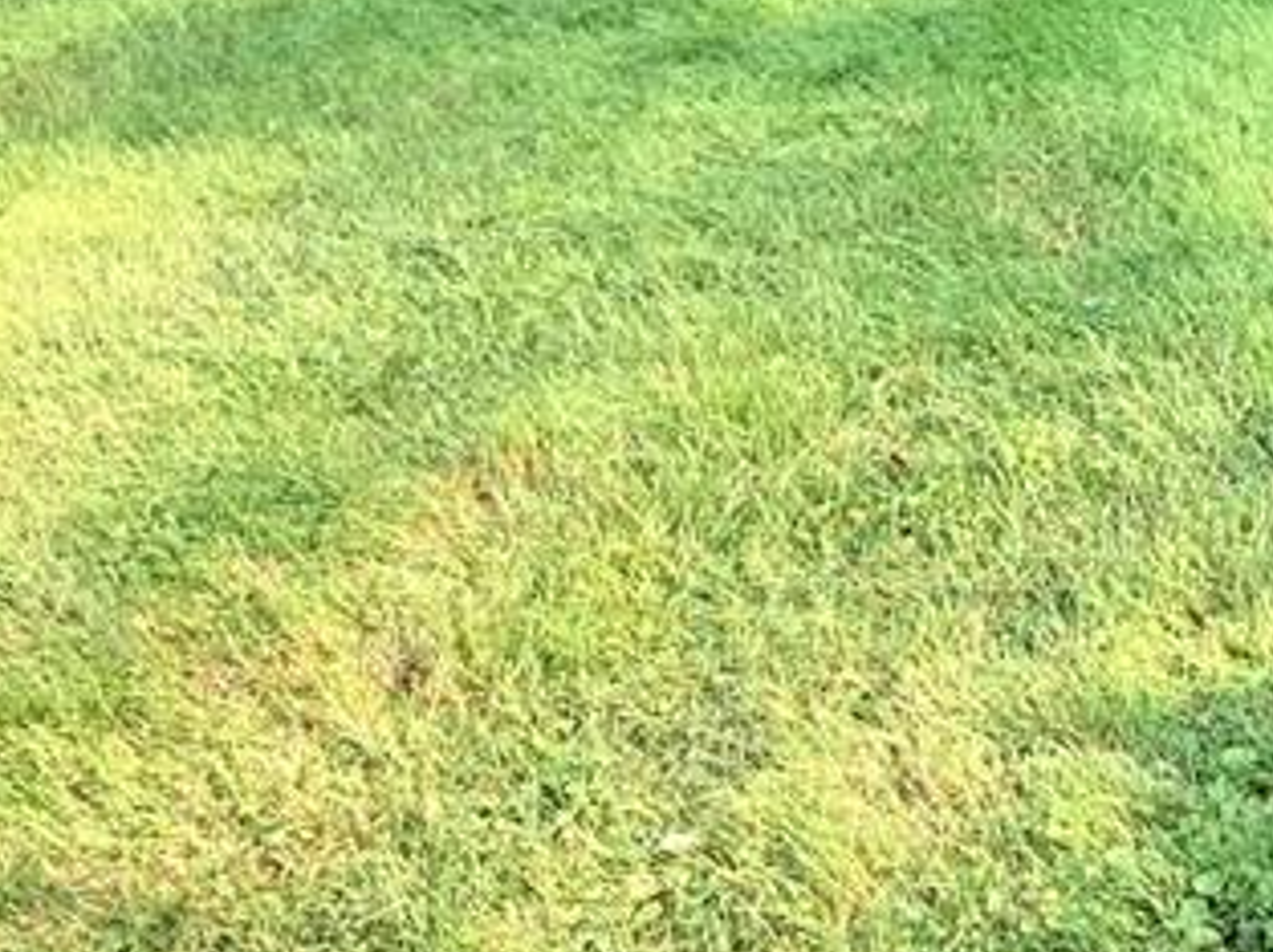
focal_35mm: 95
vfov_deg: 14.3
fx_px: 3490
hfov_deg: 19.3
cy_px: -545
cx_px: 1607
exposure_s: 1/122
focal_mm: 3
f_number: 1.8
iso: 25
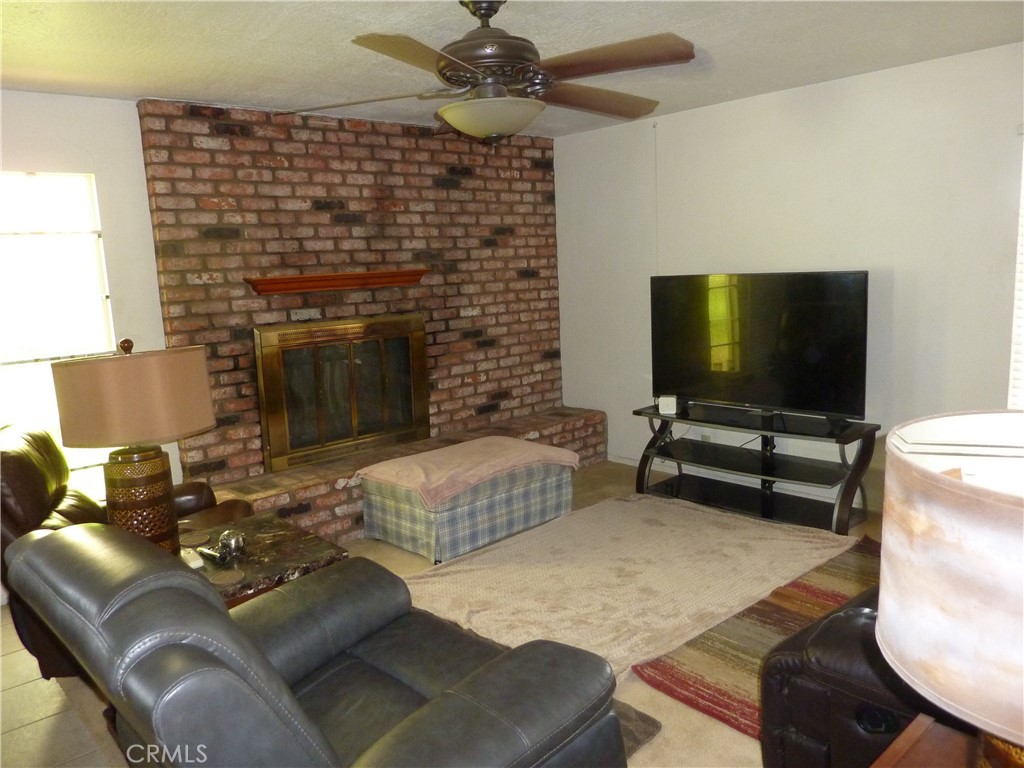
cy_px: 384
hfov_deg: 69.4
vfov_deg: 54.9
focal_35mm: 25
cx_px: 512
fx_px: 740
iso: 400
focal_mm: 4.1
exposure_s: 1/30
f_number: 3.3
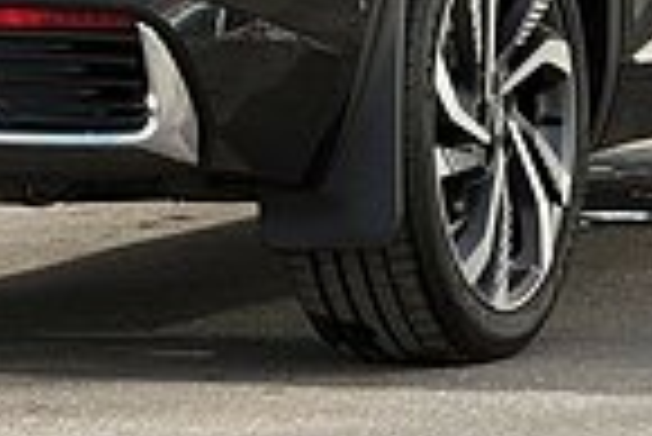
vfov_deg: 2.9
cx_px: 198
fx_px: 8539
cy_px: -207
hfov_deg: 4.4
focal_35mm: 471
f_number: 2.8
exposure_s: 1/258
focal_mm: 15.66
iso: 64
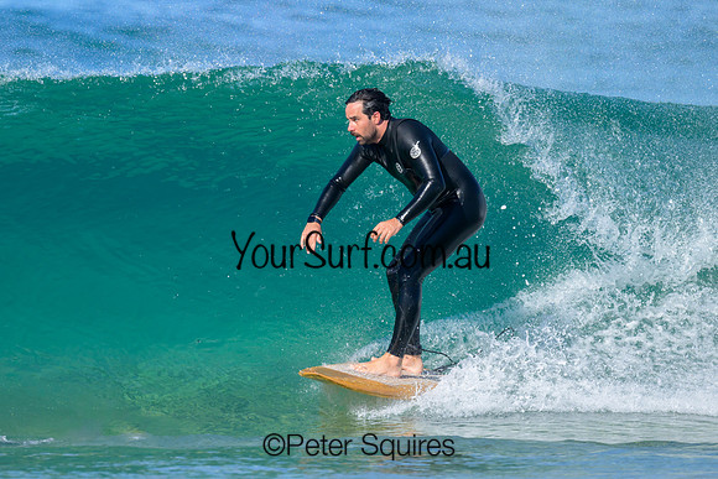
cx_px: 282
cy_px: 240
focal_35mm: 1101
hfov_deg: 1.9
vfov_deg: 1.2
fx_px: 21959
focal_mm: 800
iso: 360
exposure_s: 1/2000
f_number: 6.3
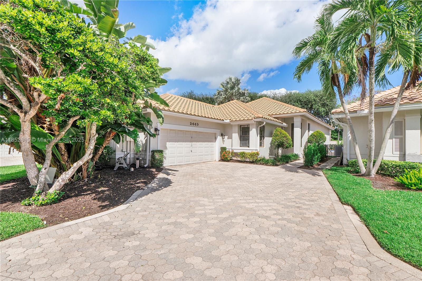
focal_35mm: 15
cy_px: 140
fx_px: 176
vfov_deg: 77.3
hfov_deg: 100.4
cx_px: 211
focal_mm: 10
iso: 500
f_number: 9
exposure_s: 1/1600
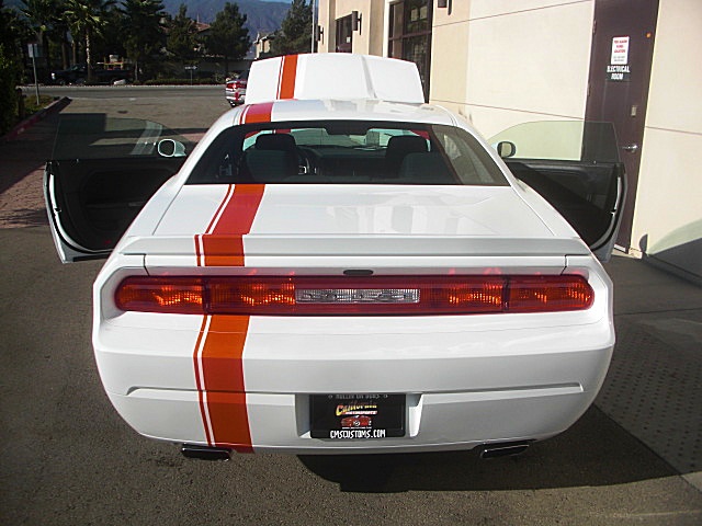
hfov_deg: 51.4
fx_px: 730
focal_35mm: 36
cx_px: 351
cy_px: 263
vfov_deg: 39.7
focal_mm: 6.3
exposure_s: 1/200
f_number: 7.9
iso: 50
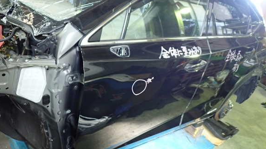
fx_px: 240
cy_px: 77
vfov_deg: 34.6
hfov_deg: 58.0
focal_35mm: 34
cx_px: 129
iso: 500
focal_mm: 5.4
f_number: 2.3
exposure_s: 1/30
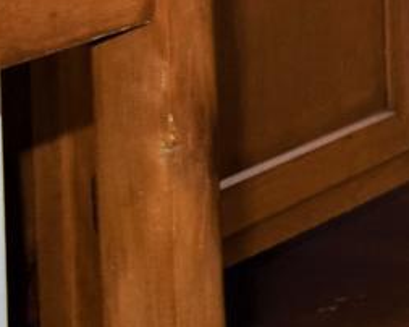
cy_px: -608
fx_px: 3314
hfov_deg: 6.1
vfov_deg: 5.4
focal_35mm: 274
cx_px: 1505
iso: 400
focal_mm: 24
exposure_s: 1/125
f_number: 5.6
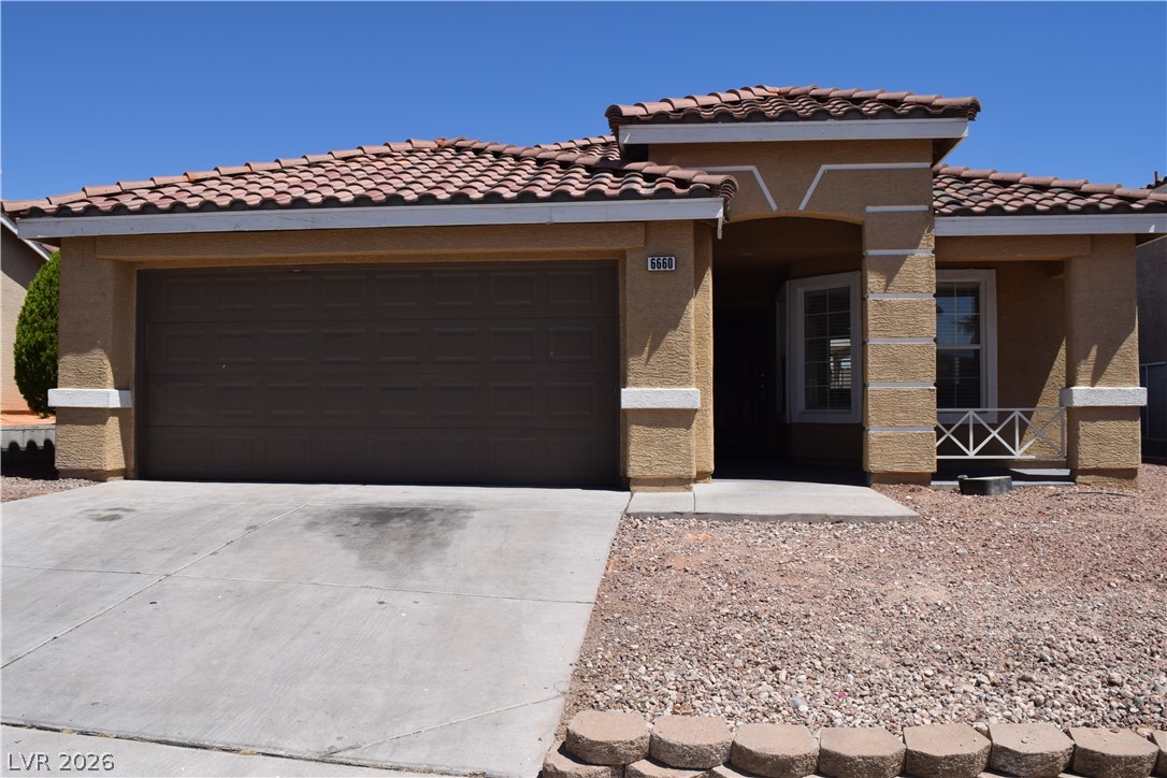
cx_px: 584
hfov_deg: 61.9
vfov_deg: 43.6
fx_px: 972
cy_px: 389
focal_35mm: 30
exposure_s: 1/200
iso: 100
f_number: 11
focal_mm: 20
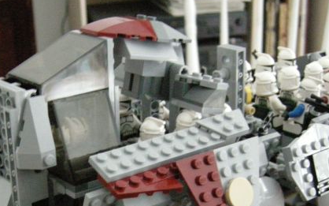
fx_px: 654
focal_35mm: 73
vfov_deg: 17.4
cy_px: 215
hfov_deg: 28.2
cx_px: 131
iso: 800
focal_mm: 7.5
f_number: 2.7
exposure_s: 1/30
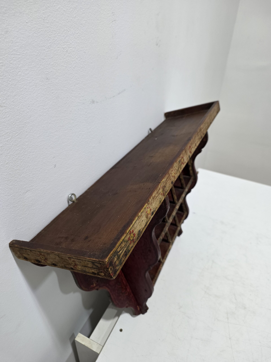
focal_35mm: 23
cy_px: 181
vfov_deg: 73.9
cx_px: 136
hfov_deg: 58.9
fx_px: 240
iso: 250
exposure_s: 1/100
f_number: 1.7
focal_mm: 6.25
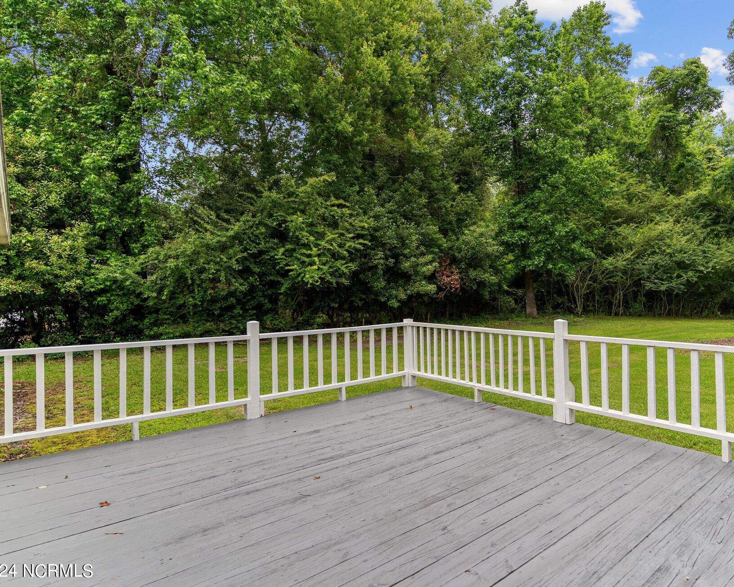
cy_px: 292
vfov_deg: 68.1
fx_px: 434
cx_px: 424
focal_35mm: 20
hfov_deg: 79.8
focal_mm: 17
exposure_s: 1/1000
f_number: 2.8
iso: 320
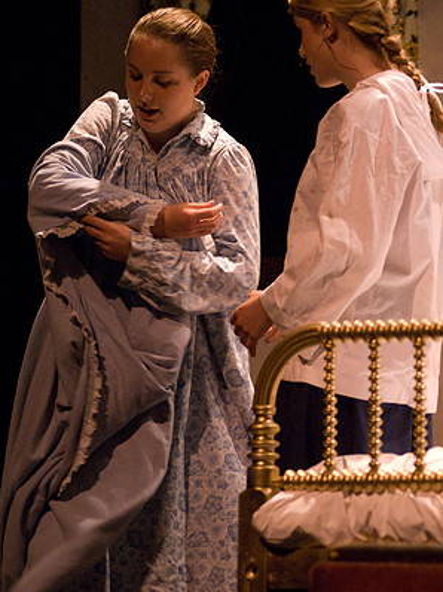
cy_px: 263
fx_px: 3767
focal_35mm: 221
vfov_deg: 9.0
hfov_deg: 6.7
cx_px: 222
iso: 1600
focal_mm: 135
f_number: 2.8
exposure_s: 1/125
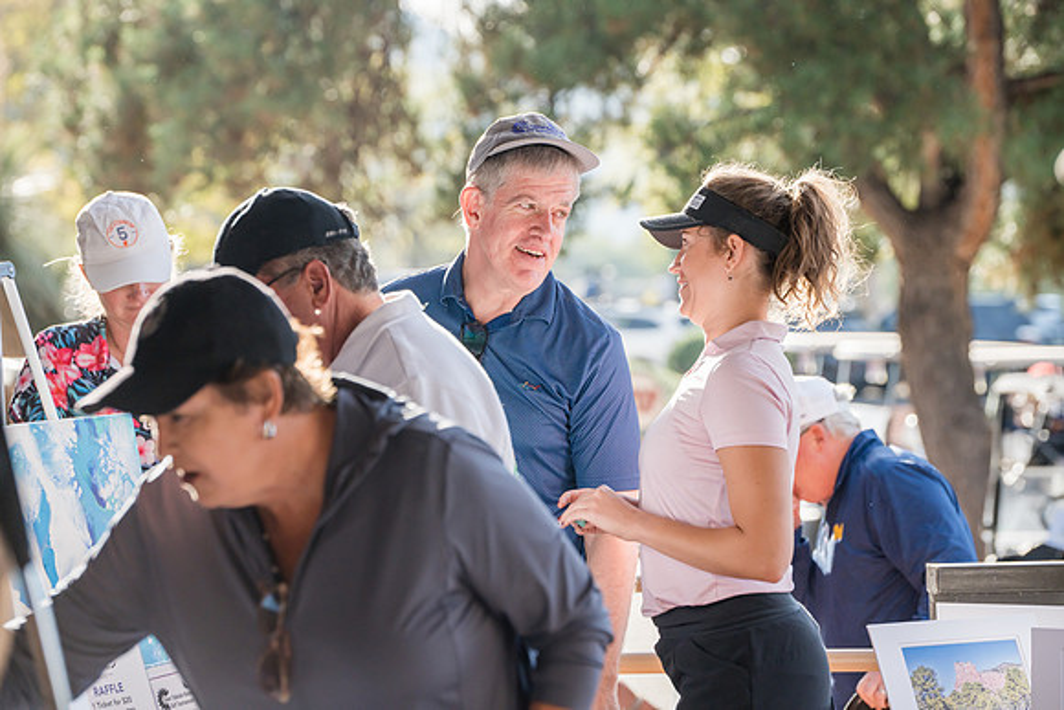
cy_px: 355
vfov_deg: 10.5
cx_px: 532
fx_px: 3873
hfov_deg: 15.6
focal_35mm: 131
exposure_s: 1/1600
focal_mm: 131
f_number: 4.5
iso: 500
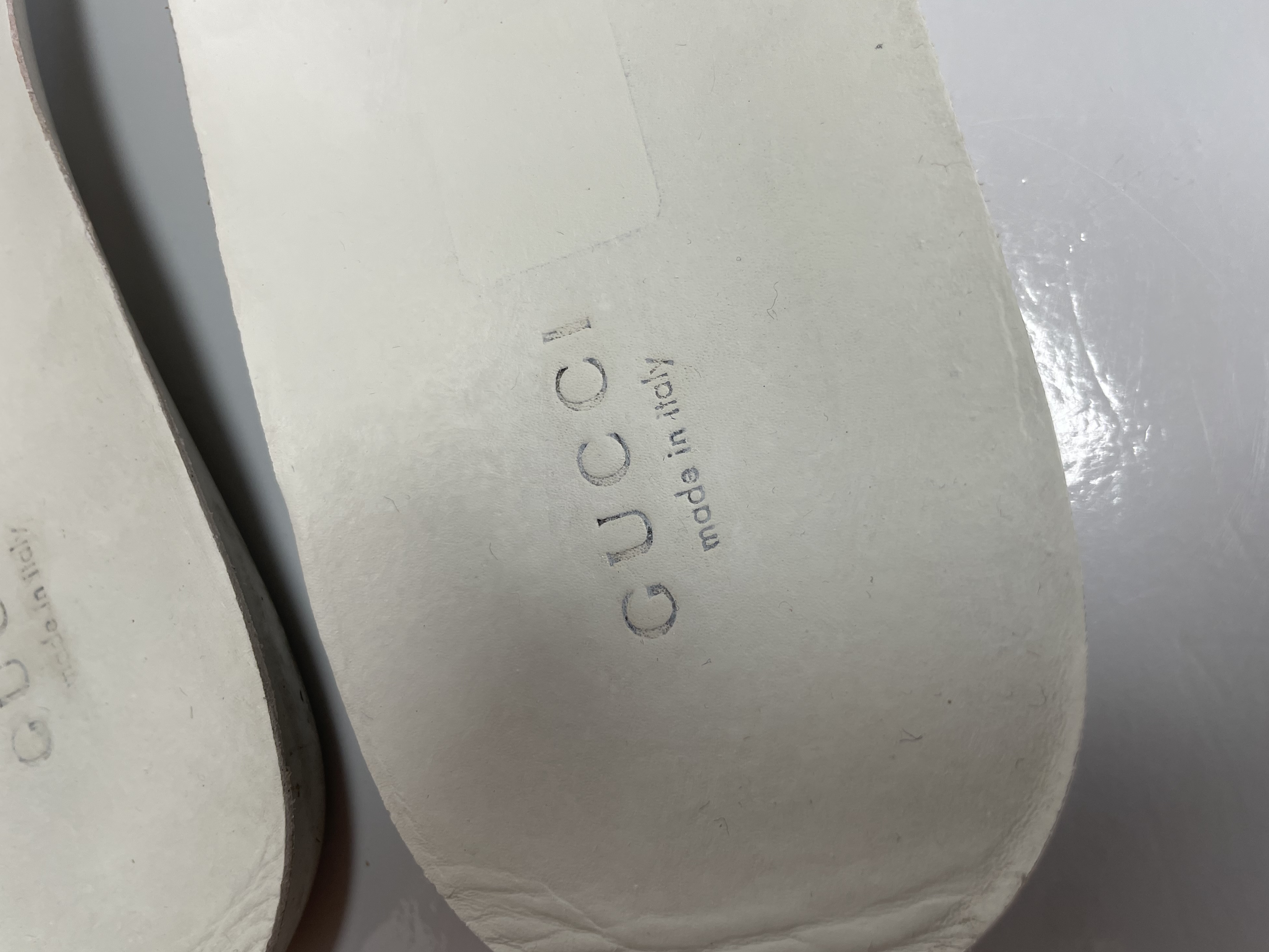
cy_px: 470
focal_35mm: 27
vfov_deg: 51.4
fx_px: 990
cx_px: 616
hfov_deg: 65.3
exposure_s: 1/121
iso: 40
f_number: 1.6
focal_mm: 4.2
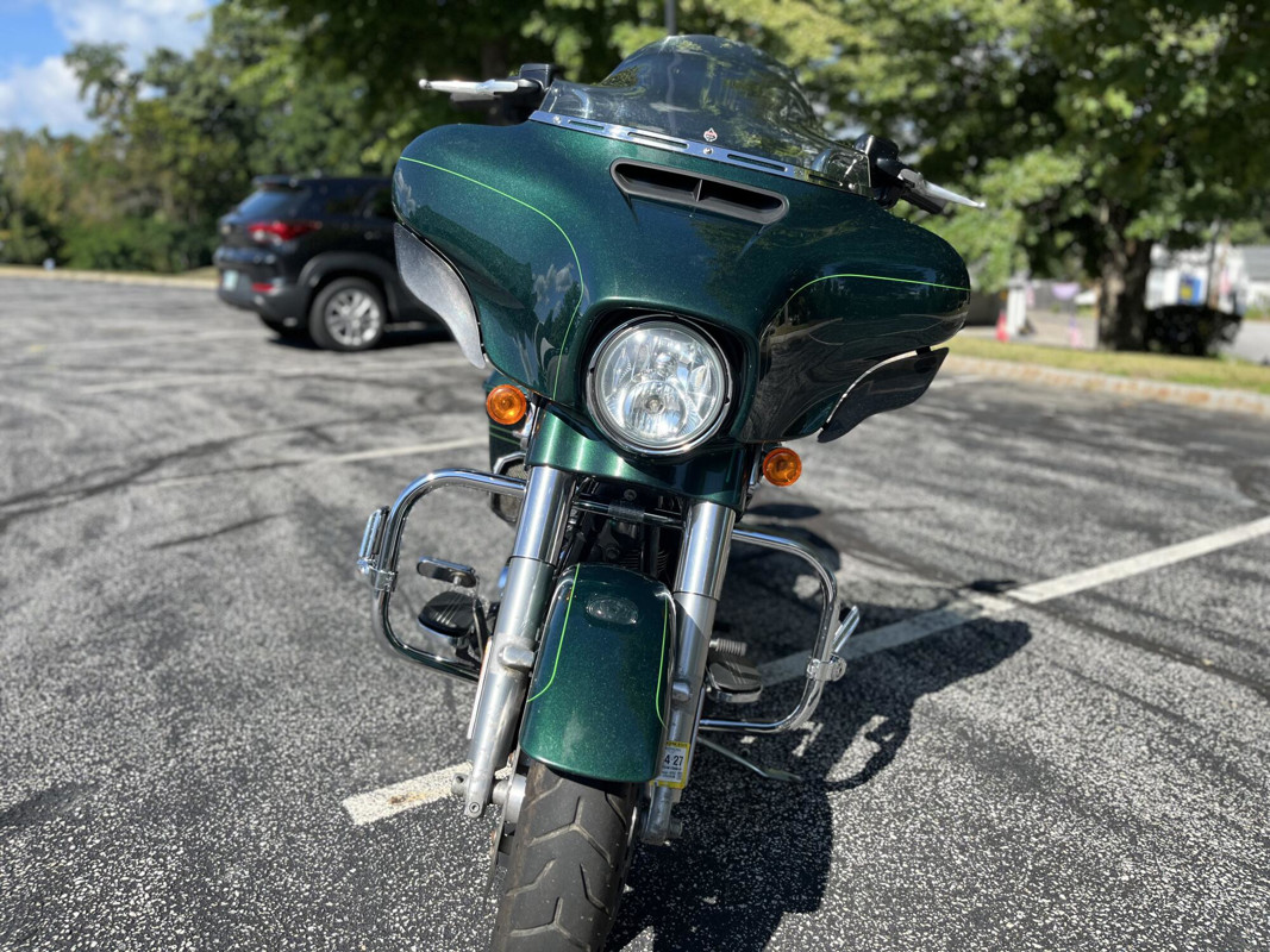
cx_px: 635
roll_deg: +1.7
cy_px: 476
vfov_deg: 53.1
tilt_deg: -15.6
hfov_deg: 67.3
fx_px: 954
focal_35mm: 26
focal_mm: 5.1
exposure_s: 1/1992
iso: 50
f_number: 1.6
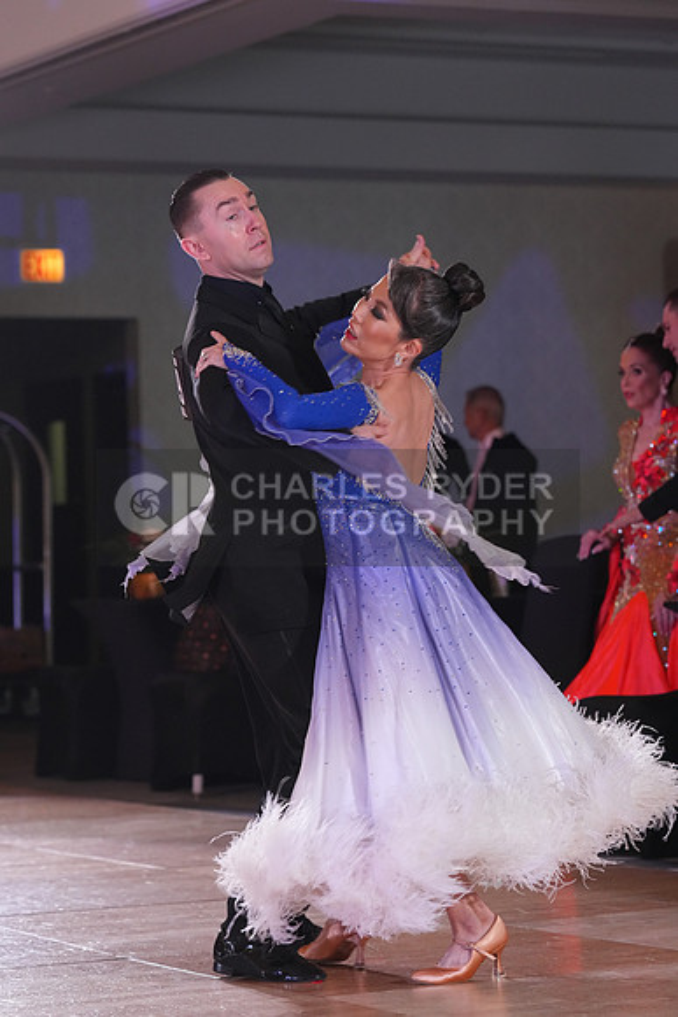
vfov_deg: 17.8
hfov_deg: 11.9
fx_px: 3247
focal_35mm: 115
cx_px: 339
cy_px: 508
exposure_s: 1/250
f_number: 4.5
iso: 3200
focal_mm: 115
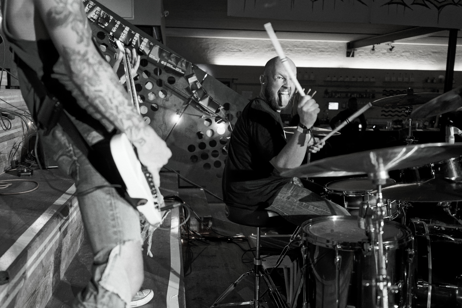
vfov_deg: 37.9
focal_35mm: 35
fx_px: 449
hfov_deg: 54.4
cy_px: 154
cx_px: 231
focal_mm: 35
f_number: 2.8
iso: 2500
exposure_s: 1/200
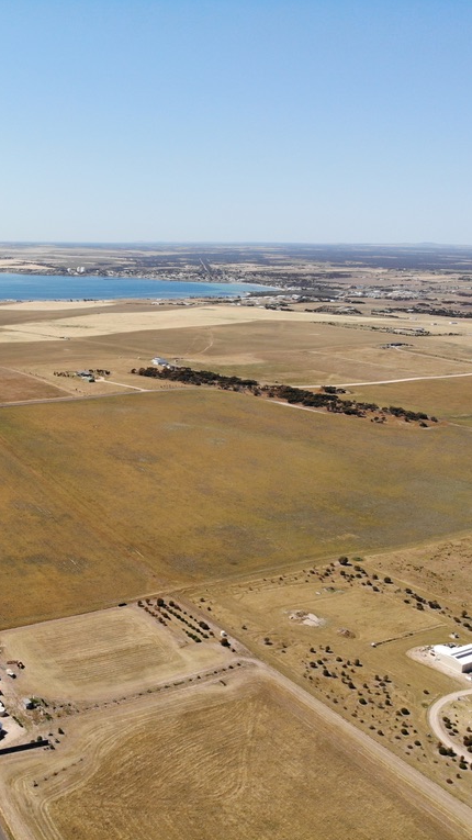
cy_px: 420
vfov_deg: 56.6
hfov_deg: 32.3
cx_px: 64
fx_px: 779
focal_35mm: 35
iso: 100
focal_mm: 4.5
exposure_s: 1/1052
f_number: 2.8
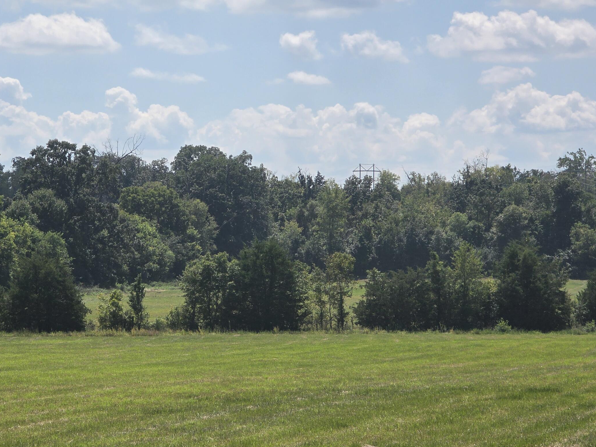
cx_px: 181
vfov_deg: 8.9
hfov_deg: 11.8
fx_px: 2875
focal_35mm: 167
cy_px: 306
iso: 64
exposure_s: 1/2430
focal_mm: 18.6
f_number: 3.4
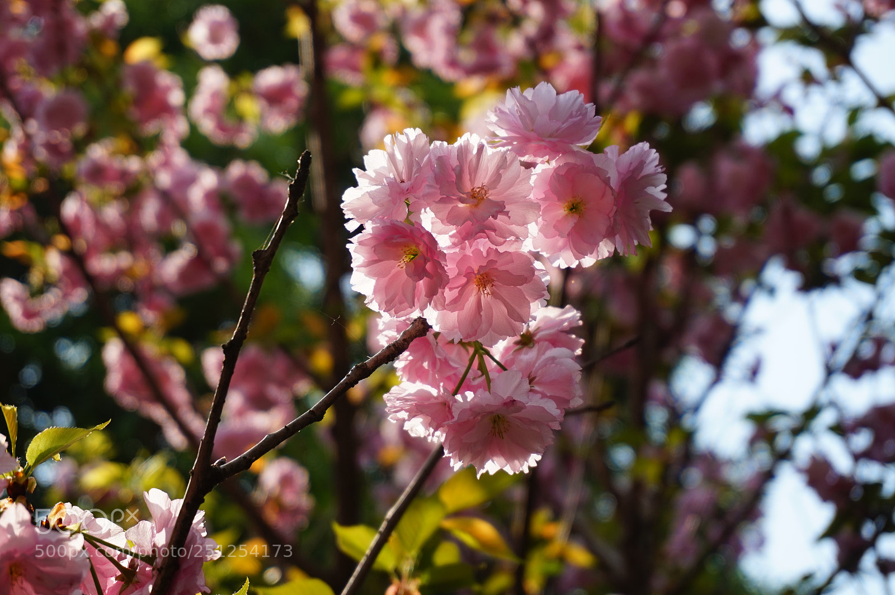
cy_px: 298
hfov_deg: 27.0
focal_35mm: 75
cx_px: 448
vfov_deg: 18.2
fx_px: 1864
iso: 100
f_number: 5.6
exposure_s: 1/400
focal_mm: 50
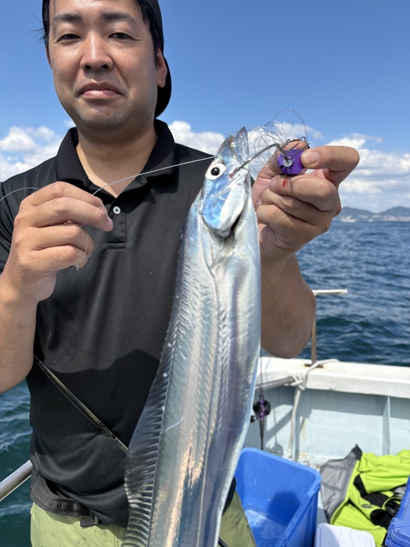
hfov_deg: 53.0
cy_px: 274
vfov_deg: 67.3
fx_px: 411
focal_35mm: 26
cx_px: 205
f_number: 1.6
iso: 50
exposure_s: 1/3125
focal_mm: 5.96
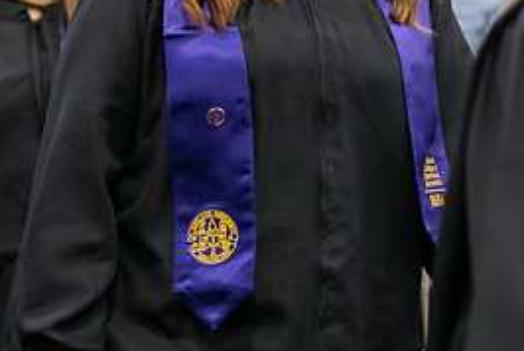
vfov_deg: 5.6
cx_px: 370
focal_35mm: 244
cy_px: 25
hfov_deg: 8.4
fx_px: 3555
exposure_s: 1/200
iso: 3200
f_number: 3.2
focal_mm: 112
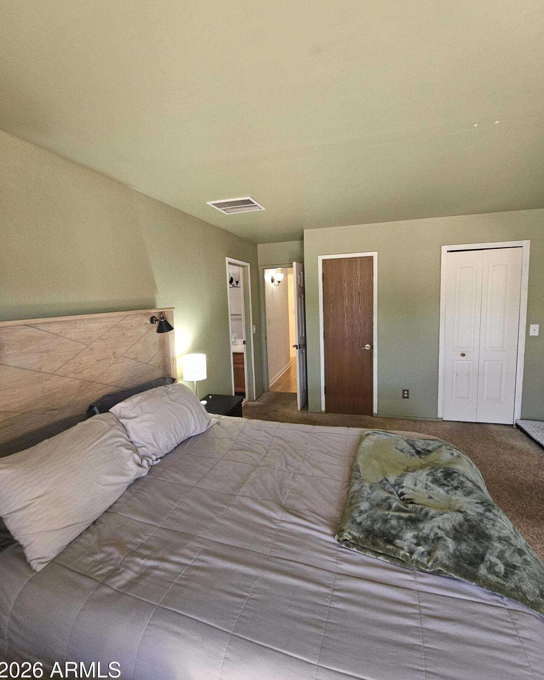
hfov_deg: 88.0
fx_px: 282
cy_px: 329
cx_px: 276
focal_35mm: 14
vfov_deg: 100.7
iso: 320
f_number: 2.2
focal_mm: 2.2
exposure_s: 1/40
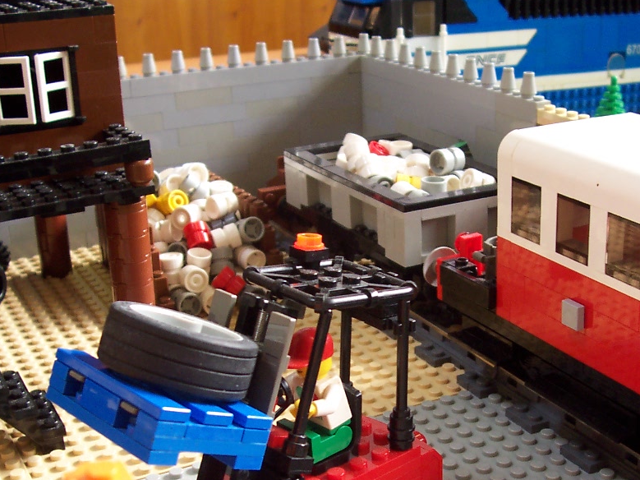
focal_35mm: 57
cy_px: 348
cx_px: 384
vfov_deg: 25.4
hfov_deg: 33.7
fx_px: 1054
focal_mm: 5.6
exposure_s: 1/30
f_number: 2.8
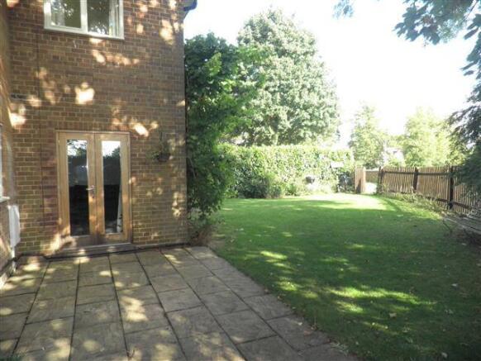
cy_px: 180
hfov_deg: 71.6
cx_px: 240
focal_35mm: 24
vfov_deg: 56.9
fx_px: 334
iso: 200
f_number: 3.3
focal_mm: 4.3
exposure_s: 1/250
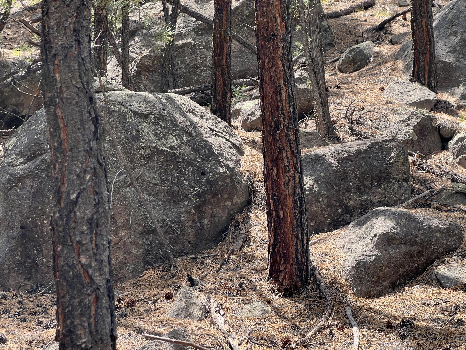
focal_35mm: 77
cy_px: 175
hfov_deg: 25.3
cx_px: 233
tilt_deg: +6.5
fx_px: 1037
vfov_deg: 19.1
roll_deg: -0.9
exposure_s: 1/163
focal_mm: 9
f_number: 2.8
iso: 32
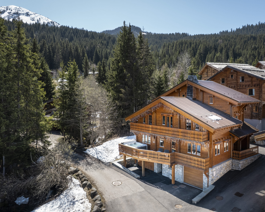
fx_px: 196
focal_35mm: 25
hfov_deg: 67.9
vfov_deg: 56.8
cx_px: 149
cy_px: 107
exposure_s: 1/1000
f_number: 2.8
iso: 100
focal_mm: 8.38
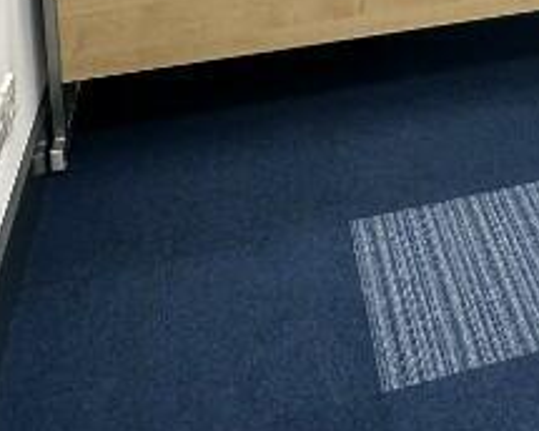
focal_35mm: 65
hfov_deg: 26.5
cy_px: -281
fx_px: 1037
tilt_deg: -7.9
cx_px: 614
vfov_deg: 19.3
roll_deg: -0.5
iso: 64
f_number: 2.2
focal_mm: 2.22
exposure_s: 1/100
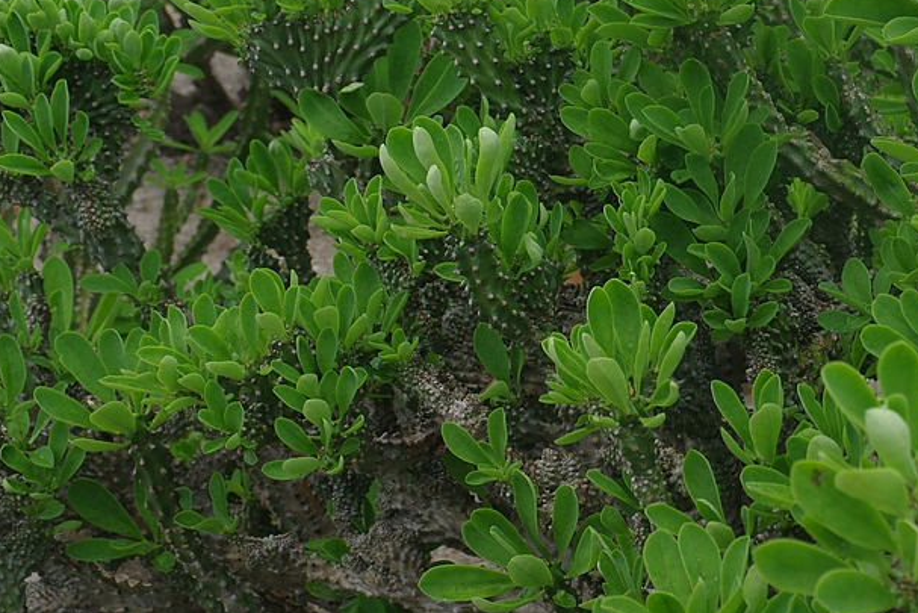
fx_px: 1989
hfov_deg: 25.0
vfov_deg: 17.5
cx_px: 867
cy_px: 284
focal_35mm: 78
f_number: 5.6
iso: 200
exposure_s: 1/30
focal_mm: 25
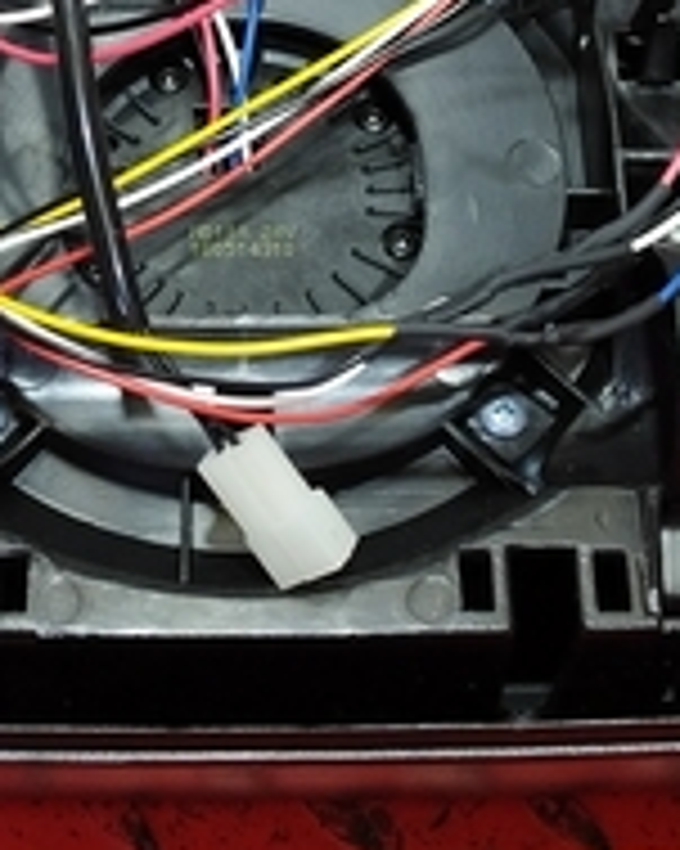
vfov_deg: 22.1
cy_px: 234
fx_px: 2165
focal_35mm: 86
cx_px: 243
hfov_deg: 17.8
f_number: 1.8
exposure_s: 1/100
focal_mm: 6.24
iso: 737
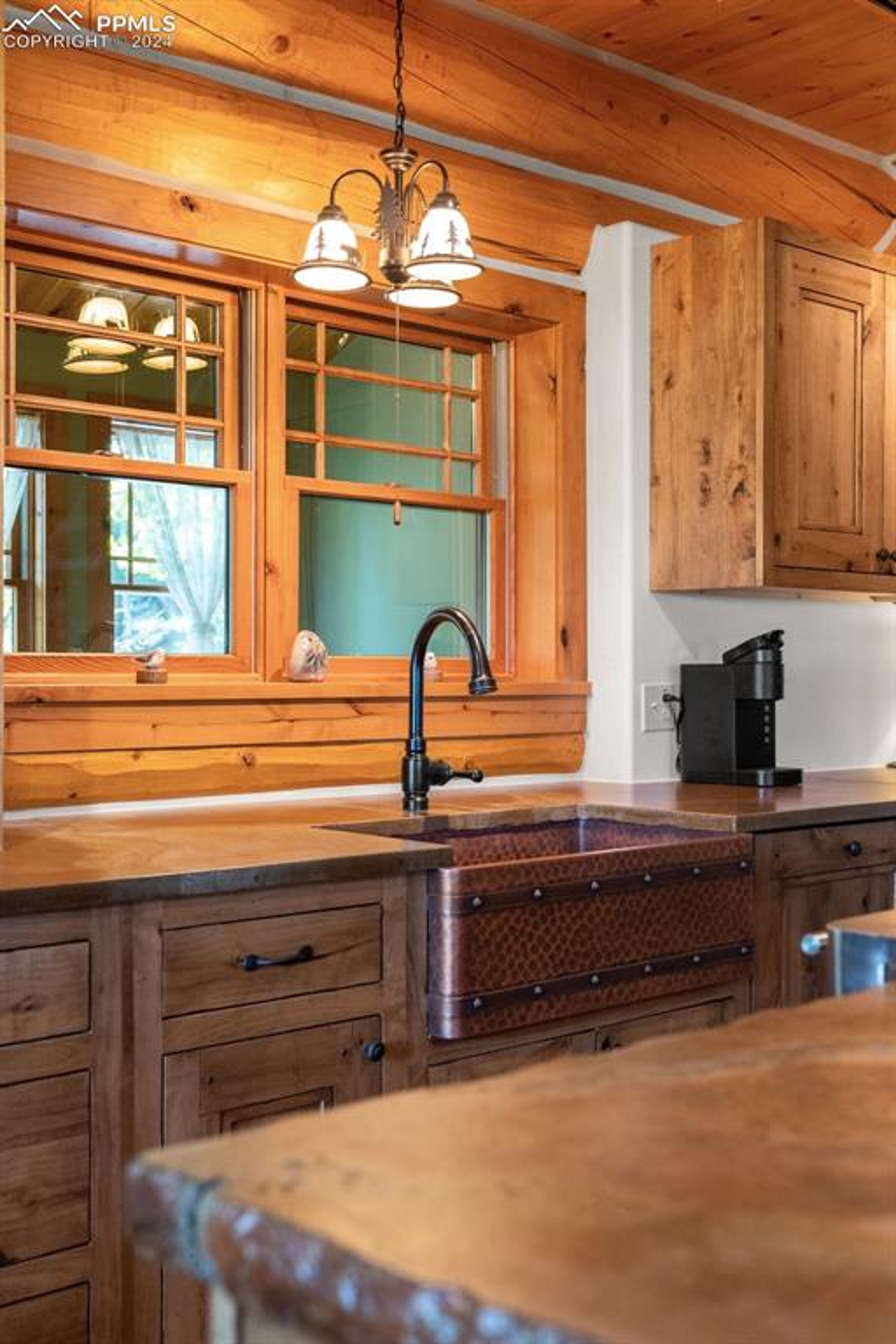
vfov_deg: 48.5
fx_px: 1493
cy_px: 672
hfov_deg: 33.4
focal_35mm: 40
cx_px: 448
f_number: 4.5
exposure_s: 1/100
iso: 2500
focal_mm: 40
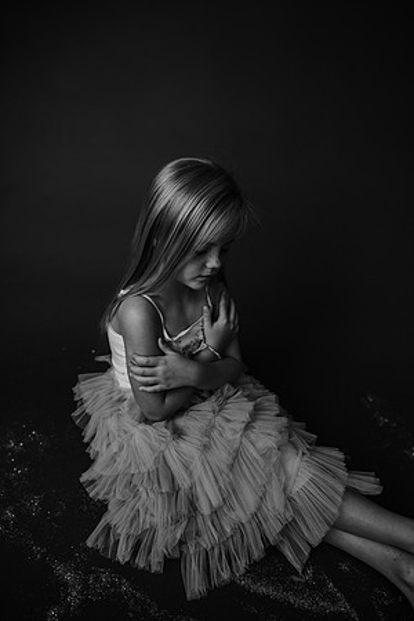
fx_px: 414
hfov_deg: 53.1
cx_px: 207
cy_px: 310
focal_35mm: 24
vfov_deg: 73.7
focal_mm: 24
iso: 100
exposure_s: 1/160
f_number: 2.8
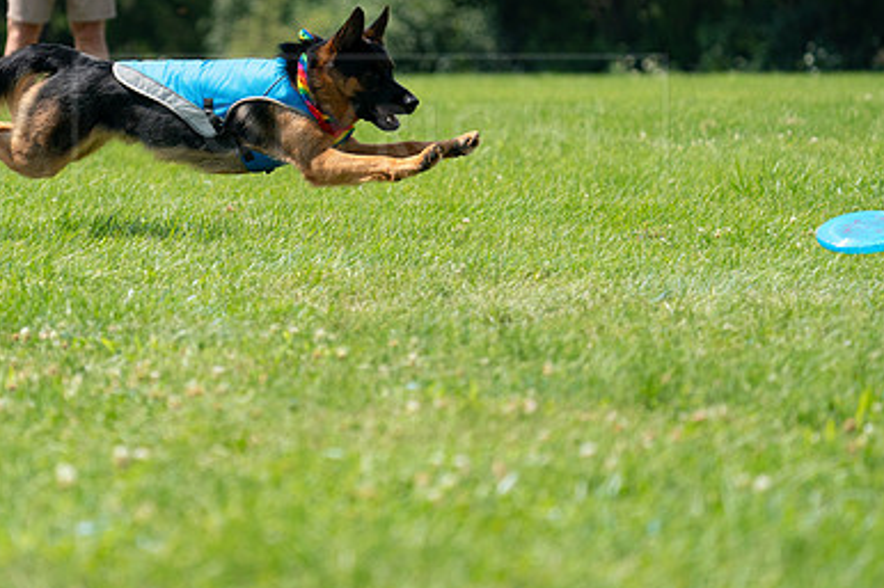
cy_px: 168
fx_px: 8222
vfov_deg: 4.1
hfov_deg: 6.2
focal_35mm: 335
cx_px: 291
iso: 1250
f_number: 5.6
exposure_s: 1/4000
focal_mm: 223
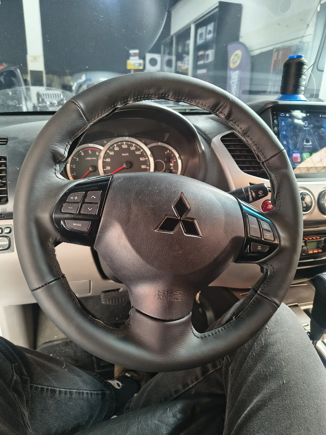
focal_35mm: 24
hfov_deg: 56.8
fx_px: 301
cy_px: 218
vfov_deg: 71.6
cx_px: 163
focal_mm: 5.56
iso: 752
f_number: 1.8
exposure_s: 1/60
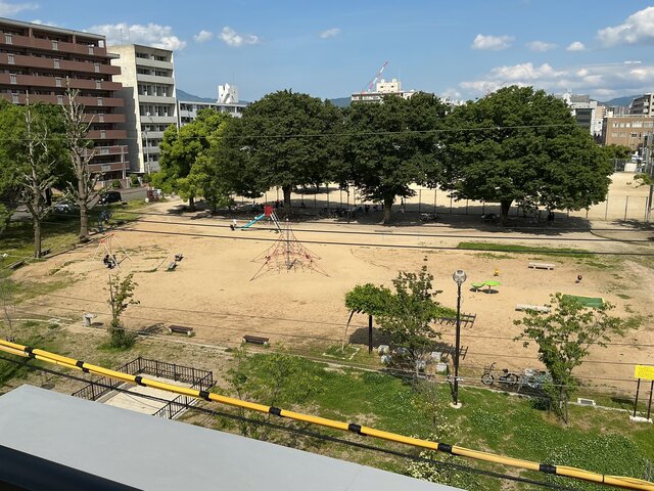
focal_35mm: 29
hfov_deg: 61.7
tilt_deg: -11.6
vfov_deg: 48.2
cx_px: 327
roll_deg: -1.8
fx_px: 548
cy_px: 246
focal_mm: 3
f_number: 1.8
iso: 25
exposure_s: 1/2667
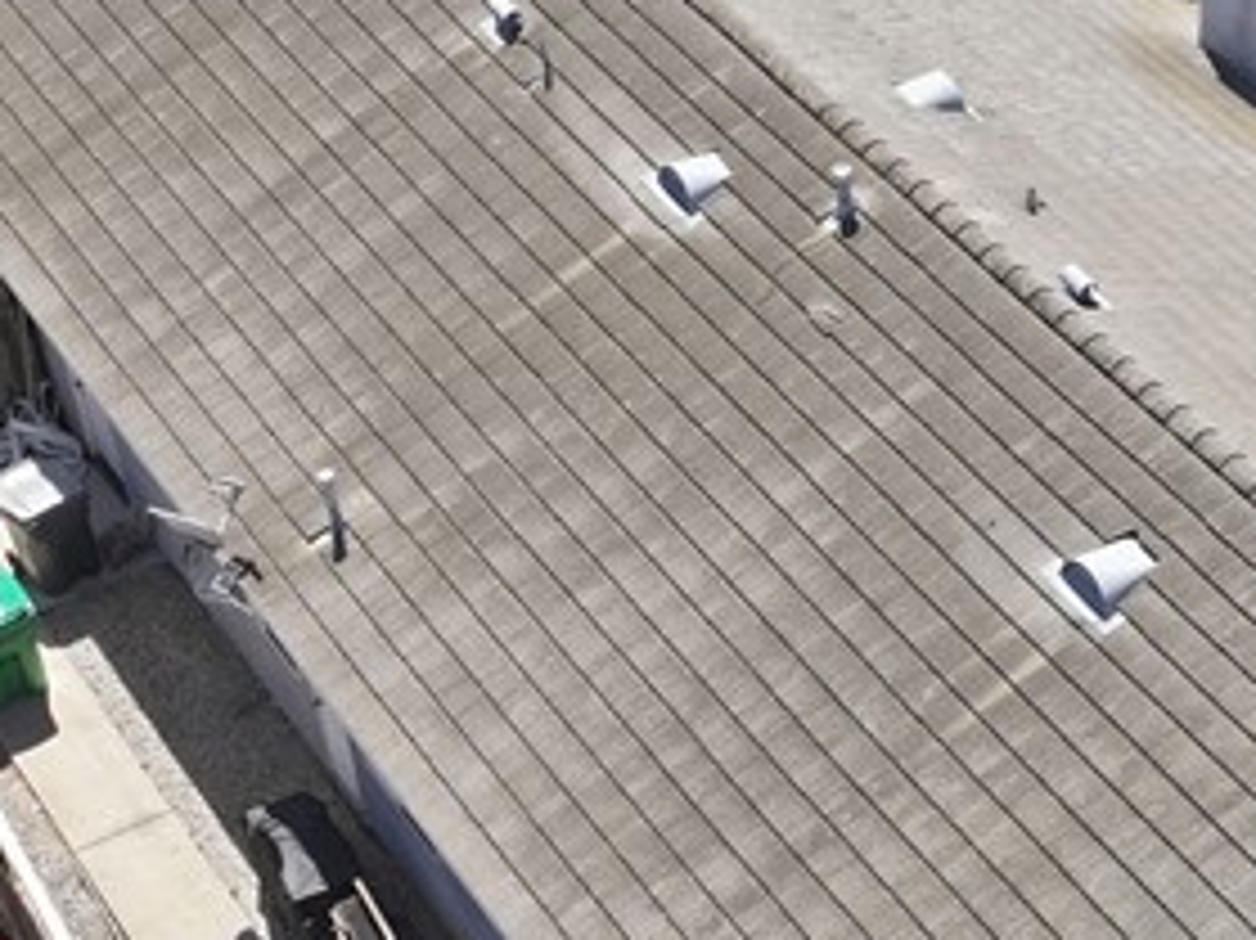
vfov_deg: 16.5
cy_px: 875
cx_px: 1107
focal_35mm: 88
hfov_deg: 21.8
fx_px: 3192
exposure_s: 1/1250
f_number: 2.8
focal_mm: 12.3
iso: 110
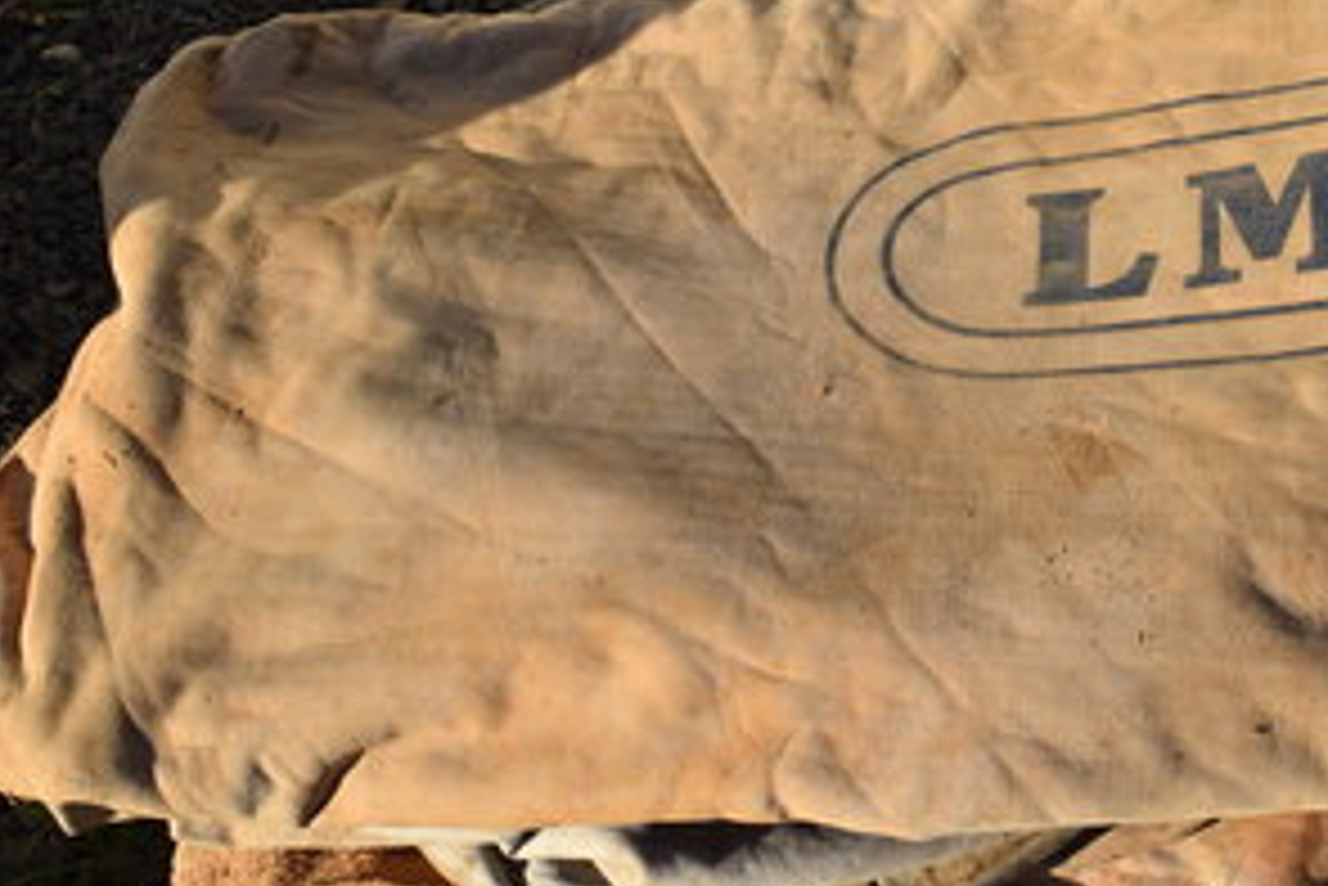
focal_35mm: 61
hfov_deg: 32.6
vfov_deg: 22.3
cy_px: 439
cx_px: 869
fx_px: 2251
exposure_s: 1/400
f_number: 10
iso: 200
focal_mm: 24
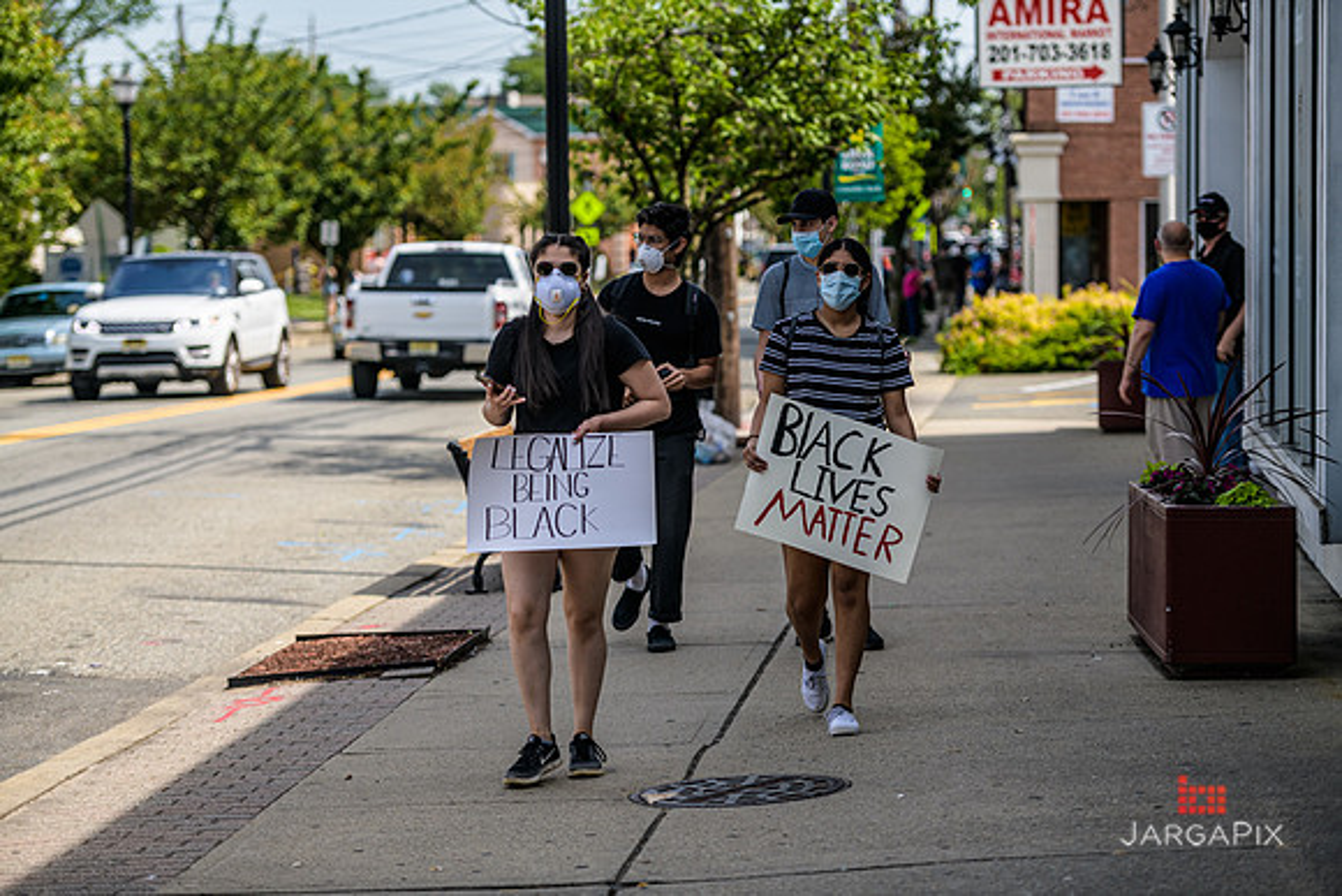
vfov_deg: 13.4
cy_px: 448
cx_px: 671
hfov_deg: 20.0
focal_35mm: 102
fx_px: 3803
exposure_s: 1/2500
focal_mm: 102
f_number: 3.2
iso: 200
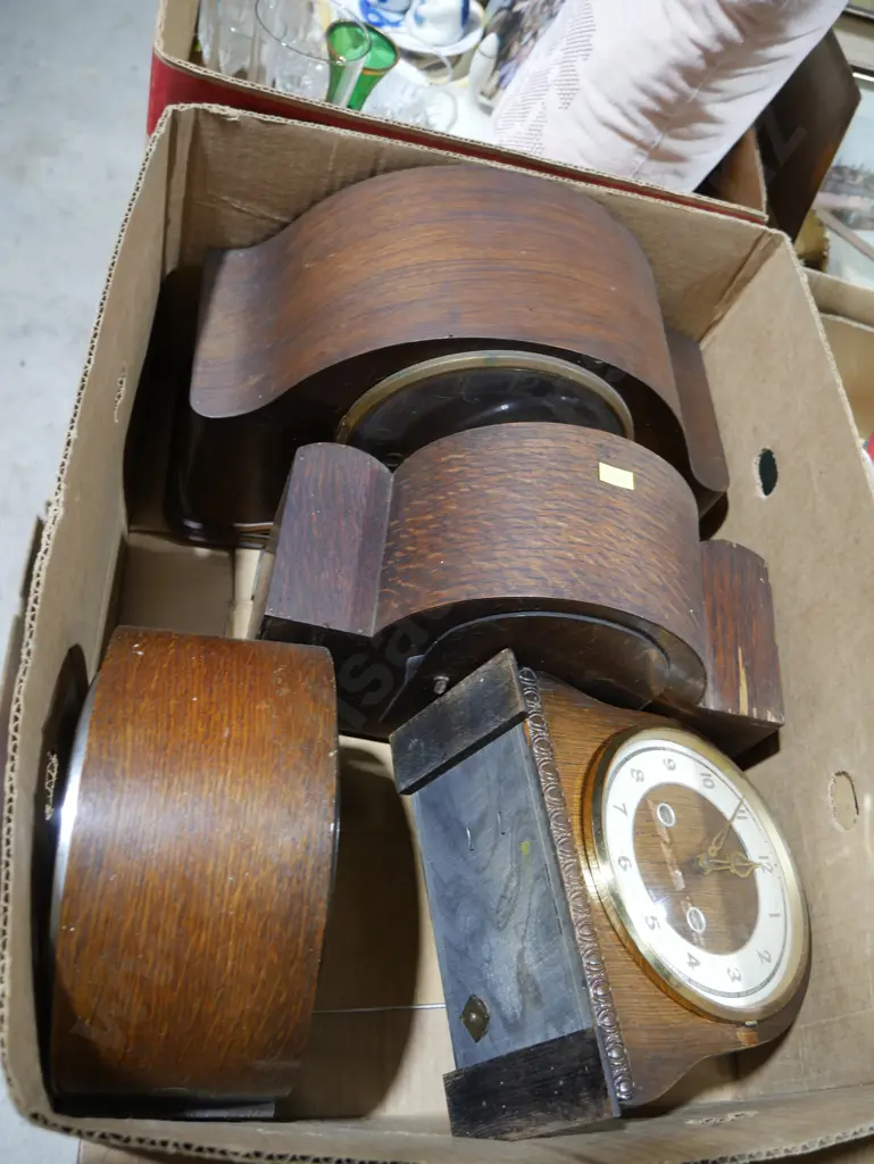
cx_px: 437
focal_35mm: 30
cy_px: 582
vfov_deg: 59.9
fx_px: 1009
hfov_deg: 46.8
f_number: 3.6
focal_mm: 15
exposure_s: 1/60
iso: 500
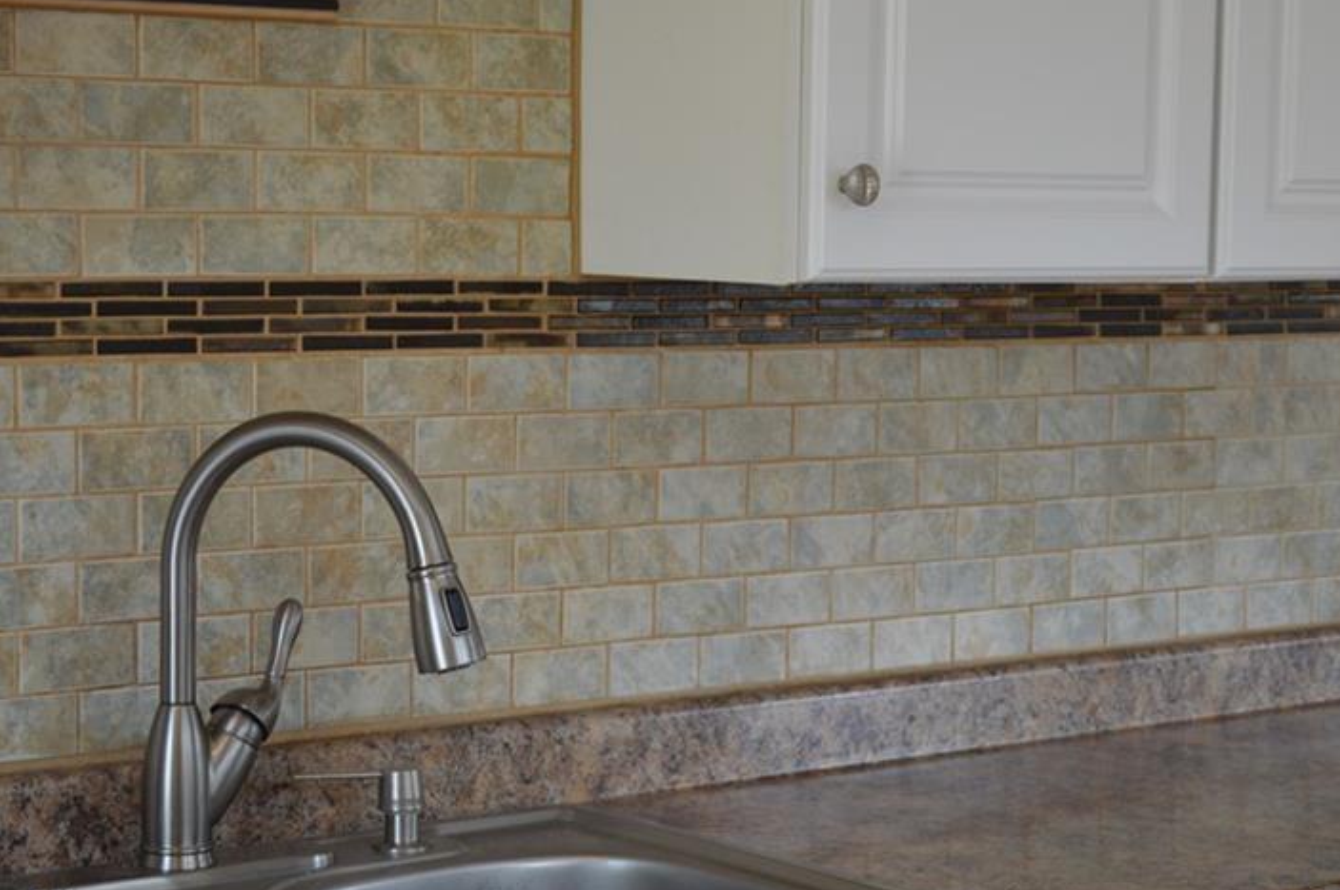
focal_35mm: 83
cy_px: 478
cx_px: 791
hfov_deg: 24.5
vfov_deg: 16.4
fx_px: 3086
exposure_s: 1/100
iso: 400
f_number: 5
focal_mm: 38
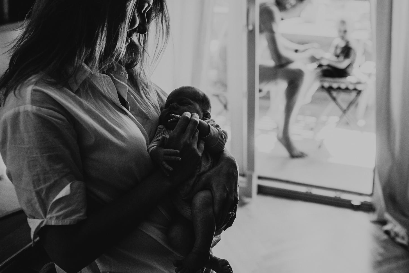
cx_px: 245
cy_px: 108
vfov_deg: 28.0
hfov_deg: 40.9
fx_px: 545
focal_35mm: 48
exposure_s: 1/1000
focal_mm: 35
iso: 640
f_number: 2.2
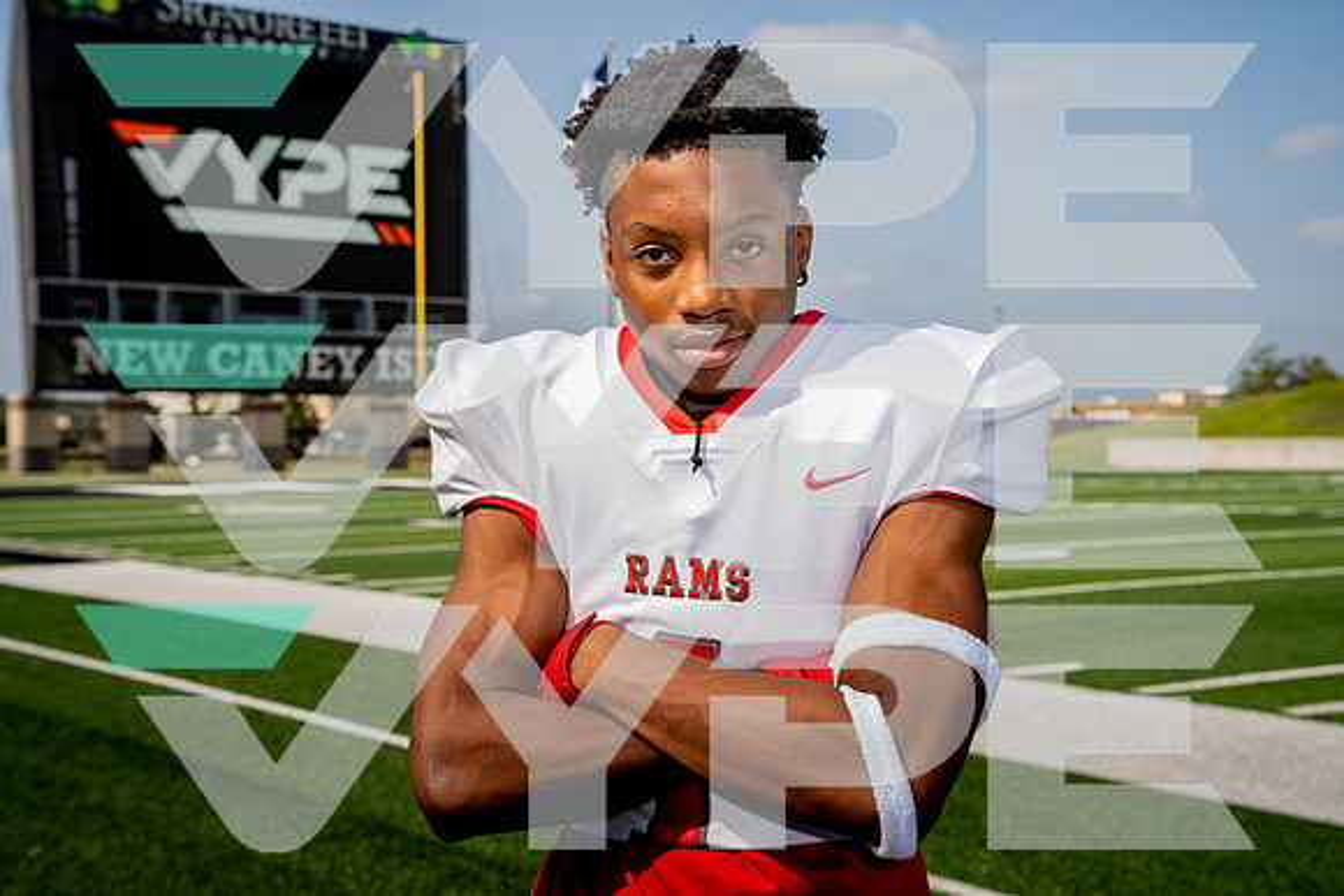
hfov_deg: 37.5
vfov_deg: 25.5
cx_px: 672
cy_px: 448
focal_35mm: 53
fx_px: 1979
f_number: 7.1
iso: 100
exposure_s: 1/250
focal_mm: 53
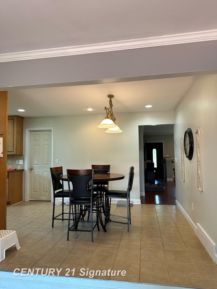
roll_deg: +0.7
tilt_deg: +2.7
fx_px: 201
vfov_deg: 71.6
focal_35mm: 24
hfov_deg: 56.8
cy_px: 144
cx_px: 108
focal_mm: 6.86
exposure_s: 1/120
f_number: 1.78
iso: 160
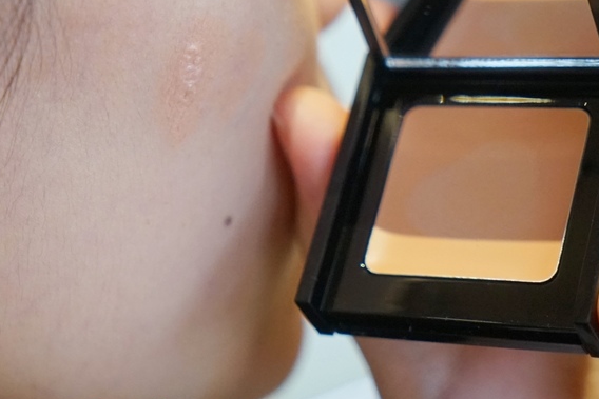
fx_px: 1265
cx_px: 321
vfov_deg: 18.0
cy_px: 204
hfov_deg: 26.6
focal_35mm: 76
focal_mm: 54
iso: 1600
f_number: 4
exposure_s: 1/50
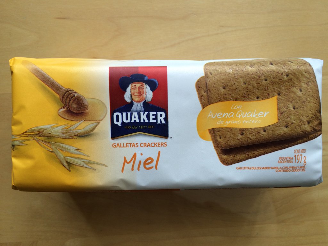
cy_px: 123
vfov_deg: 48.2
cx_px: 164
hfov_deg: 61.7
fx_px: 275
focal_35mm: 29
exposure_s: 1/60
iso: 40
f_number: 2.2
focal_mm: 4.15
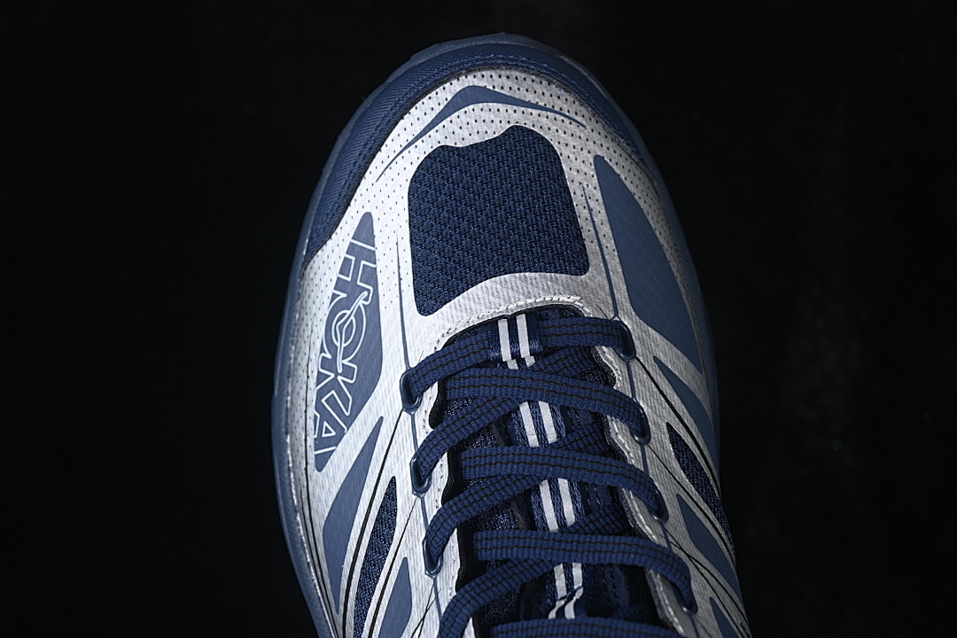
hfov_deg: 27.0
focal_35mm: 75
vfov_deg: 18.2
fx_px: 1994
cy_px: 319
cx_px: 478
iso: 160
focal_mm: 50
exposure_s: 1/60
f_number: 6.3
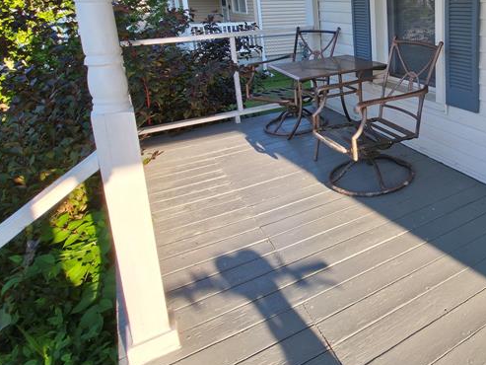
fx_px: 379
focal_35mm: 27
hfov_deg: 58.4
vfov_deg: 49.4
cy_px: 93
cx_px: 412
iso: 20
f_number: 1.9
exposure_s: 1/986
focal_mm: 2.2
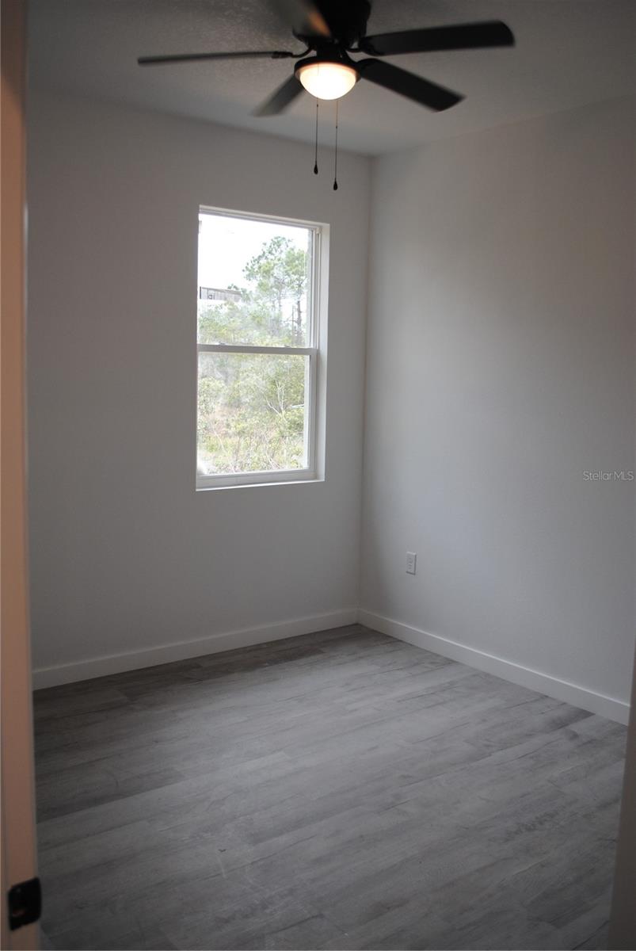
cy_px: 476
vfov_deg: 57.2
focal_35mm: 33
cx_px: 318
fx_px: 872
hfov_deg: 40.1
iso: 200
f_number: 4.5
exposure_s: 1/80
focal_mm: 22
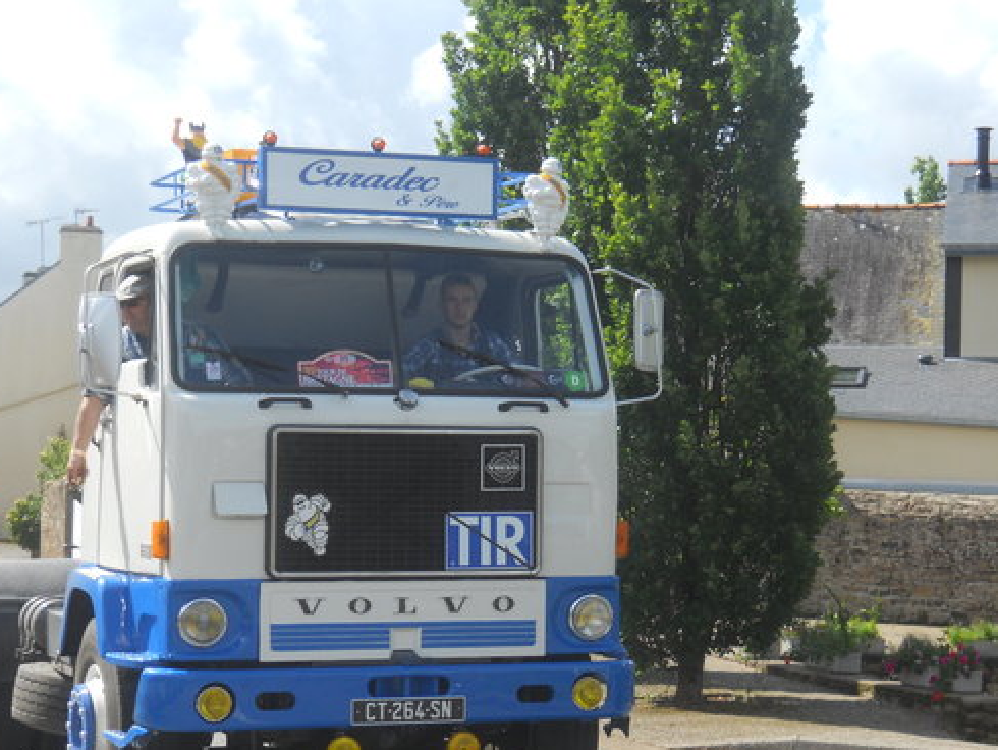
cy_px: 482
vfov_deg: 16.4
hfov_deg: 21.8
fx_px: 2596
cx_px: 454
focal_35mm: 90
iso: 80
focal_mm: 11.2
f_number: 4
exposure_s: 1/500
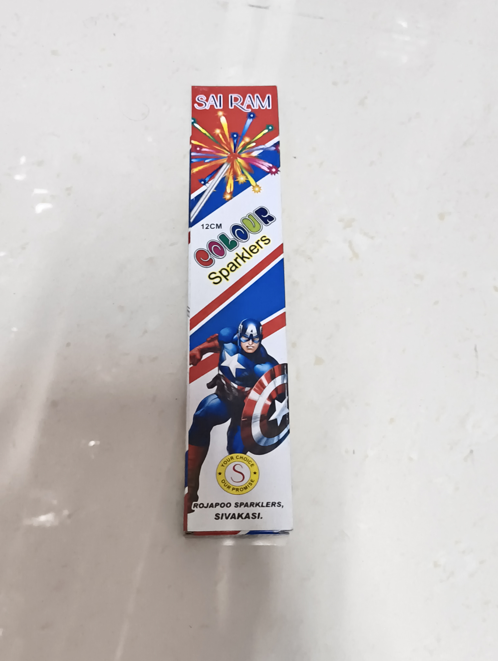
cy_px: 330
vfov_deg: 39.6
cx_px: 249
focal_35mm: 48
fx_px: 918
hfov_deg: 30.3
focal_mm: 5.56
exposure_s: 1/20
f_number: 1.87
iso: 2000
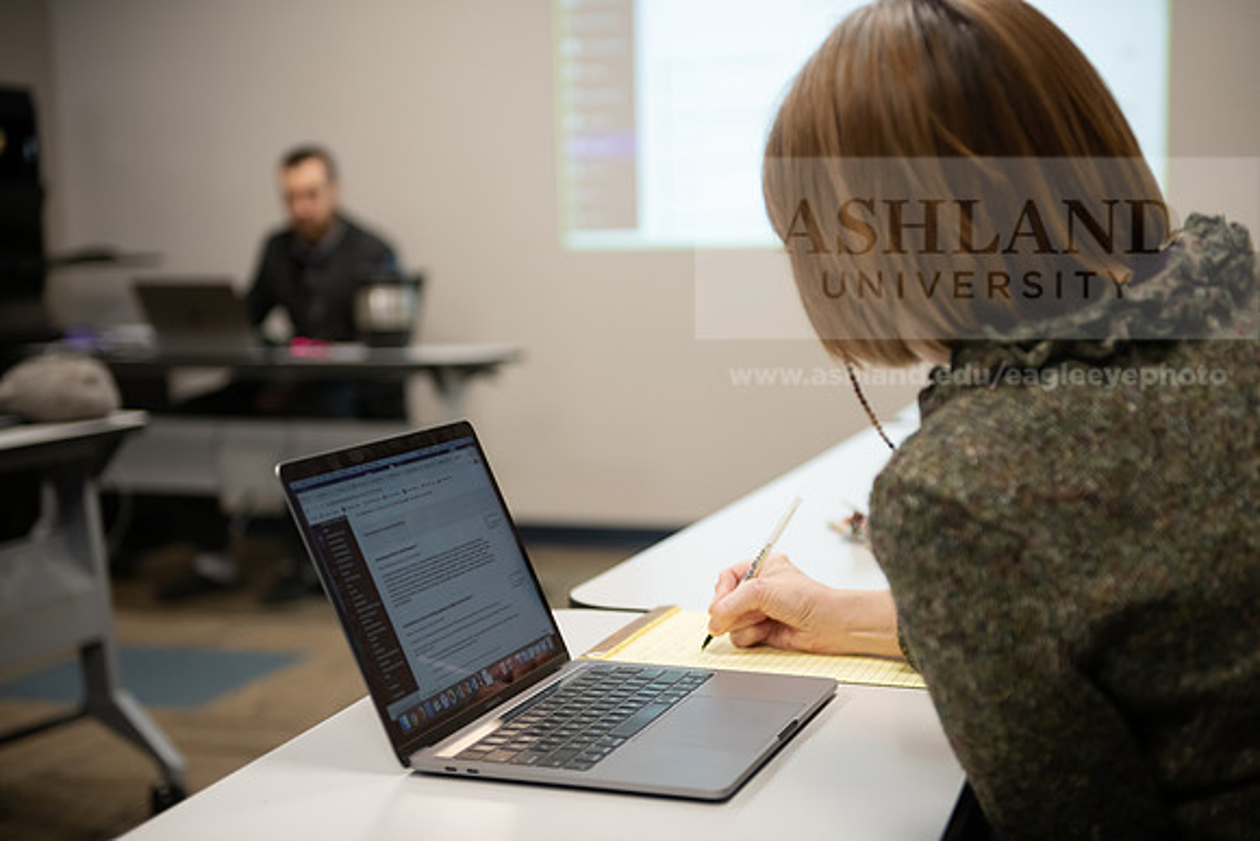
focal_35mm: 56
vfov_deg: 24.2
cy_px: 420
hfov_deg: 35.6
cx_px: 630
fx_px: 1960
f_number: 2.8
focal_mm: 56
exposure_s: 1/200
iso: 1000
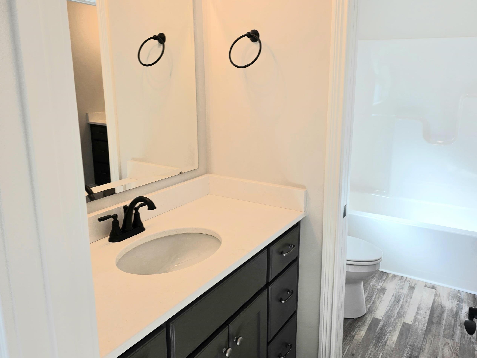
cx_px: 287
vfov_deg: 49.7
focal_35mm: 28
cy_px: 162
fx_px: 386
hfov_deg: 62.9
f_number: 1.7
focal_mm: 6.3
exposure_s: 1/120
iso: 20
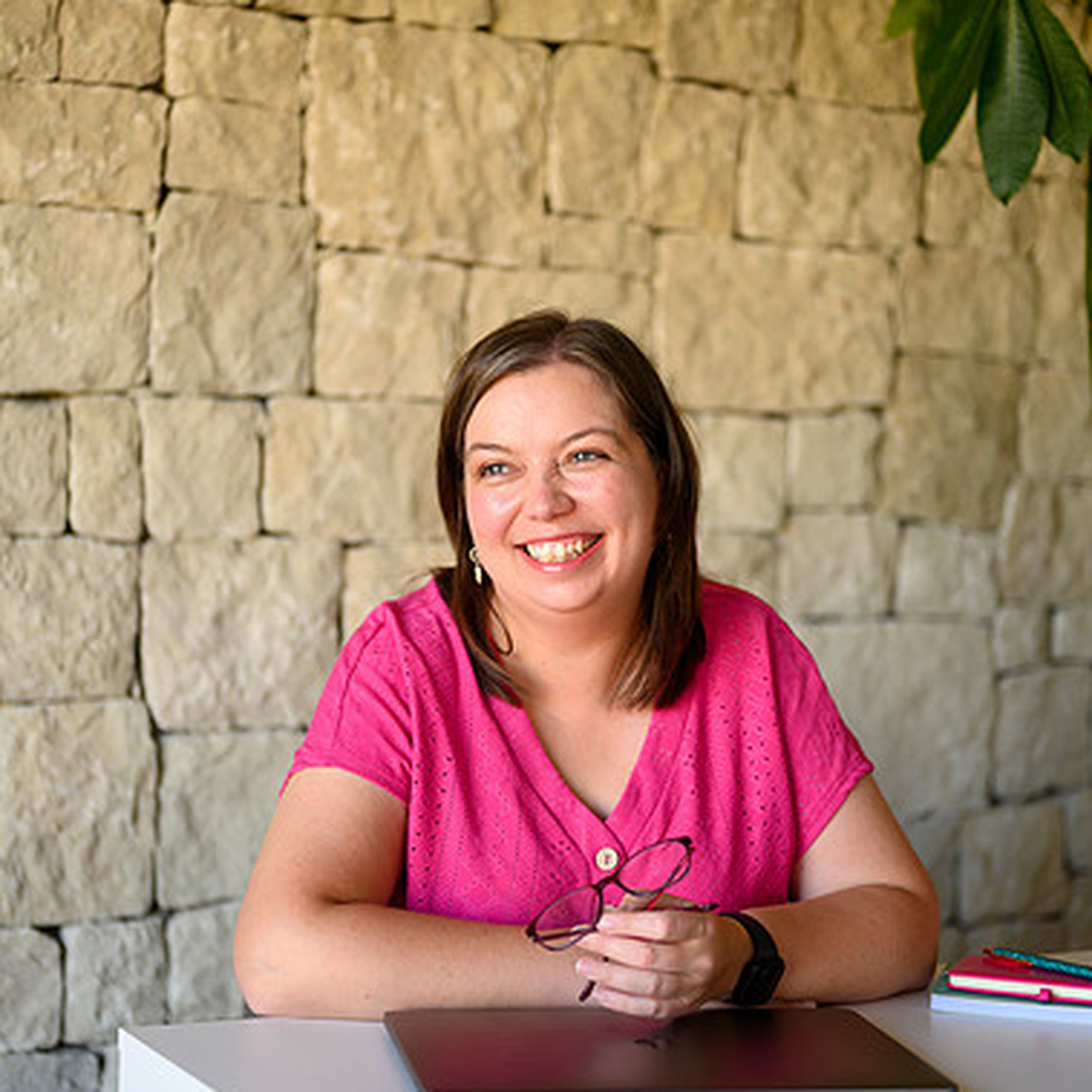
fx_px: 2320
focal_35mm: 65
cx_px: 547
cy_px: 550
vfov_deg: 26.5
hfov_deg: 26.5
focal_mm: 50
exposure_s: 1/125
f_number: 1.8
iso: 100
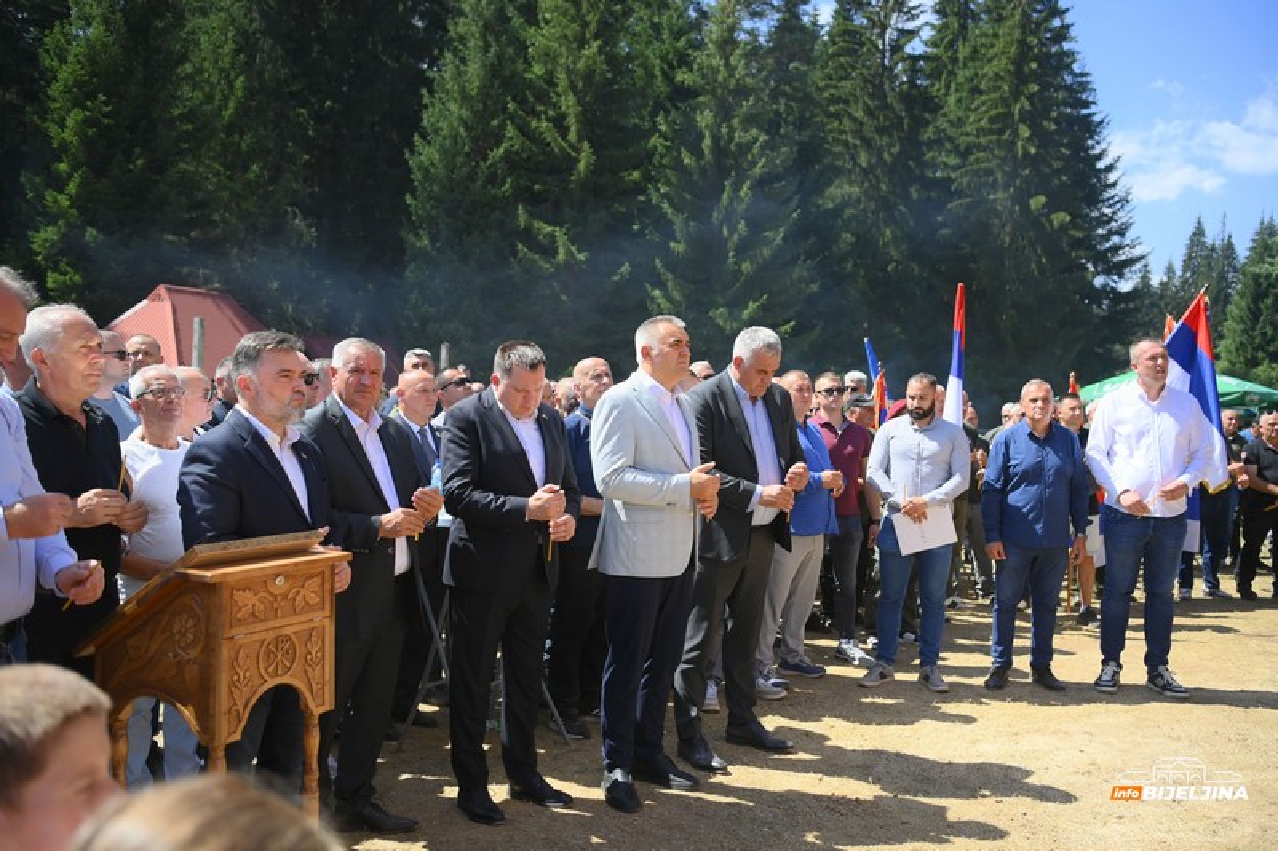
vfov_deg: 41.1
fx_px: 1136
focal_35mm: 32
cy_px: 426
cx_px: 639
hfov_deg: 58.7
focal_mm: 32
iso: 250
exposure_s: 1/2500
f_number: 2.8
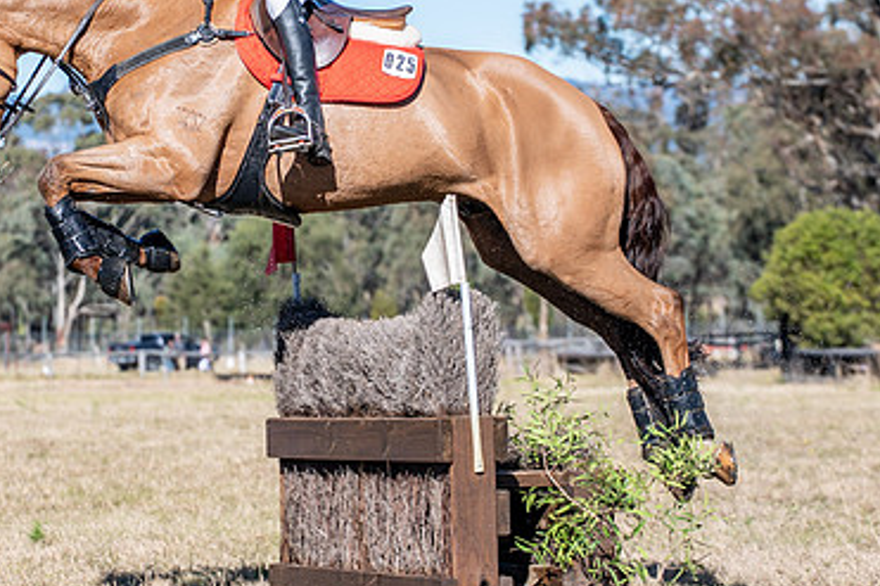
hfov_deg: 10.8
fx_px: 4667
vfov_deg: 7.2
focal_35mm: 191
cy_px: 128
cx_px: 243
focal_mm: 98
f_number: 4
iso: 100
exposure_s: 1/1000
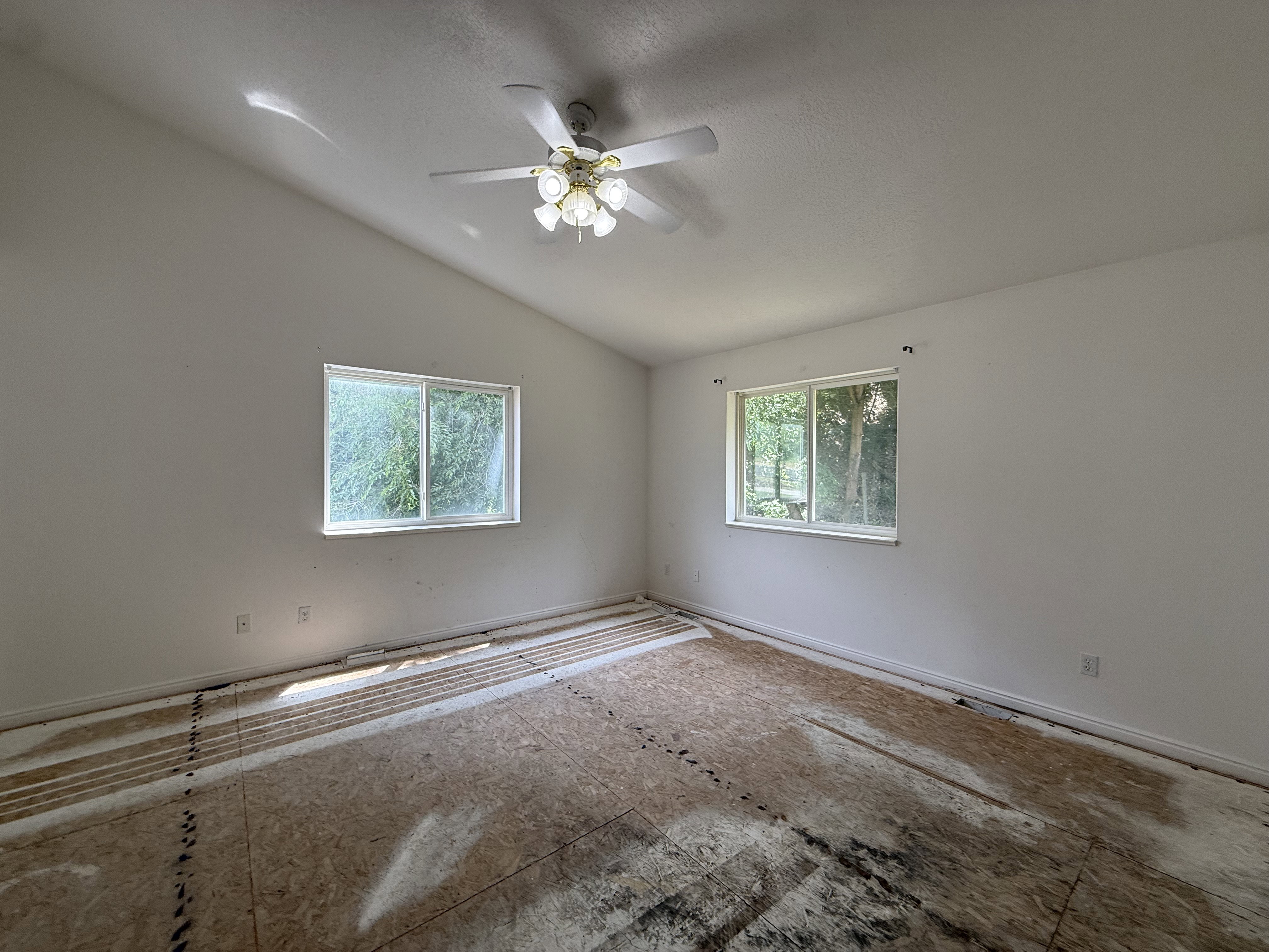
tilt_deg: +0.6
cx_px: 634
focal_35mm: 14
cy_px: 476
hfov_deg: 102.1
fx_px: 513
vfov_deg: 85.7
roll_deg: -0.9
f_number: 2.2
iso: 64
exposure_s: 1/170
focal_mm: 2.22
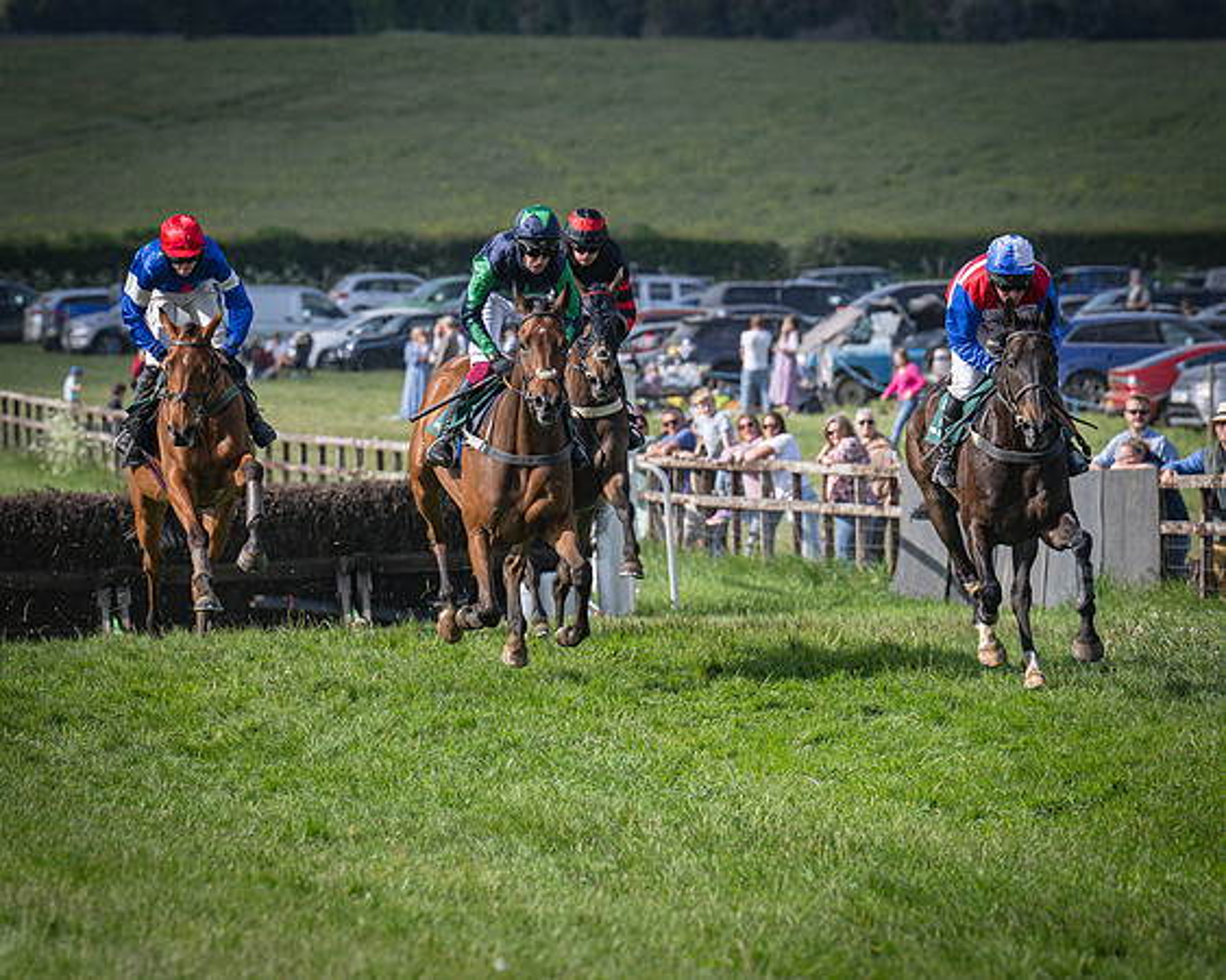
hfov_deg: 5.2
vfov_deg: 4.1
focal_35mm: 375
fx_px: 13585
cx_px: 475
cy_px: 567
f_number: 4.5
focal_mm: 185
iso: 200
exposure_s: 1/1600
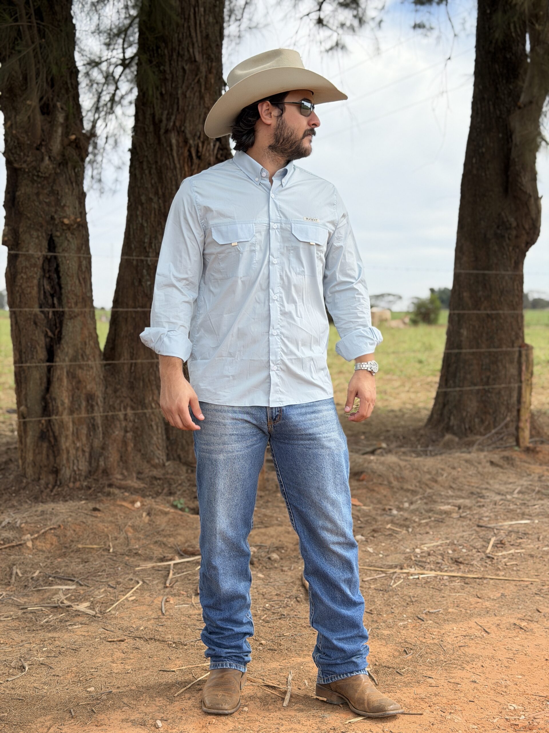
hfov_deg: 30.3
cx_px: 274
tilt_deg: -3.1
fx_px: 1015
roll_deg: +0.2
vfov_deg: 39.7
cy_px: 366
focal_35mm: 48
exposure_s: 1/3226
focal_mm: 6.76
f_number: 1.78
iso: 64
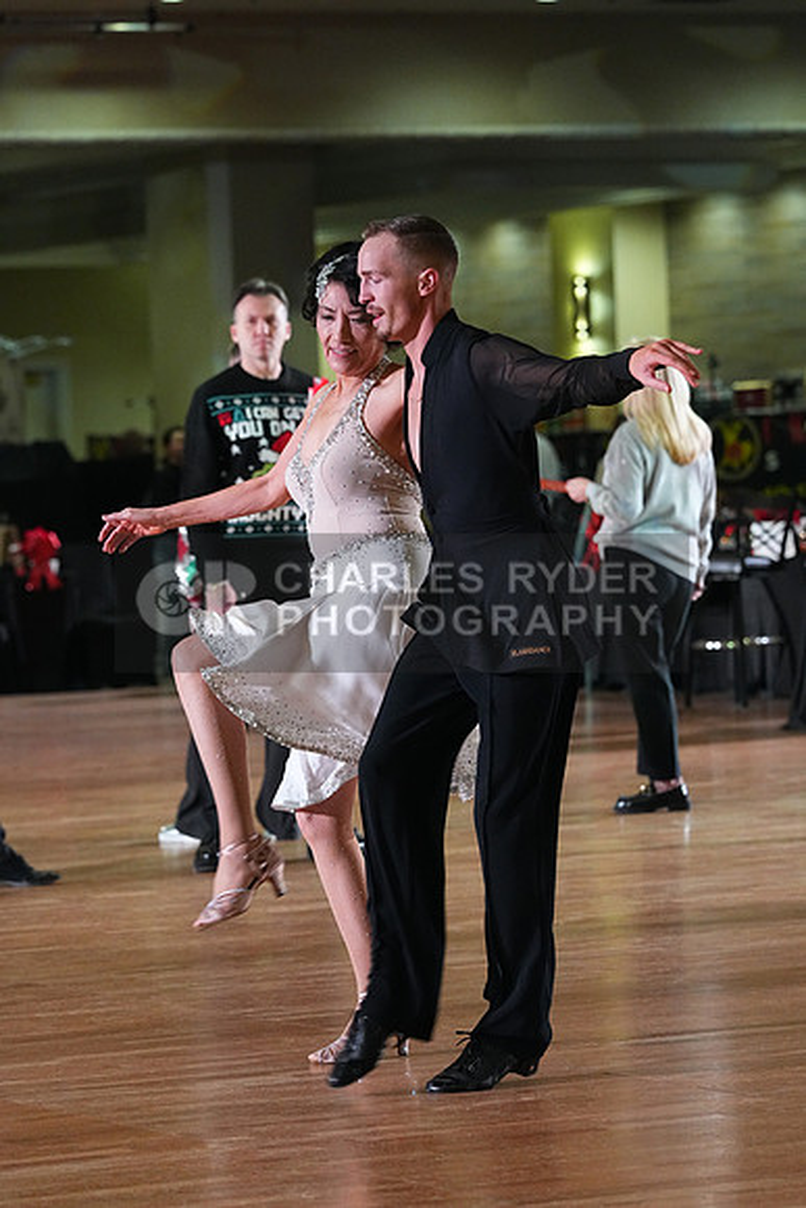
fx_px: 5403
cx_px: 403
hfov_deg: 8.5
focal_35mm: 161
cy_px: 604
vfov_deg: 12.8
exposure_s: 1/400
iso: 8000
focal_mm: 161
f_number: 5.6
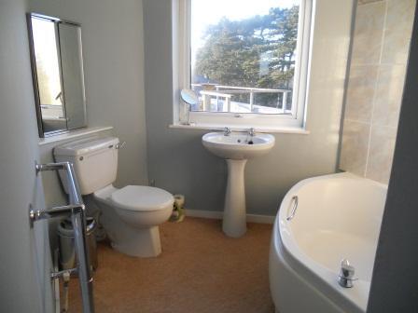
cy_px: 156
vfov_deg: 51.4
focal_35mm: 27
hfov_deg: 65.3
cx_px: 209
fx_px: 326
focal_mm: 4.9
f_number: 3.2
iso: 250
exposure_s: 1/125
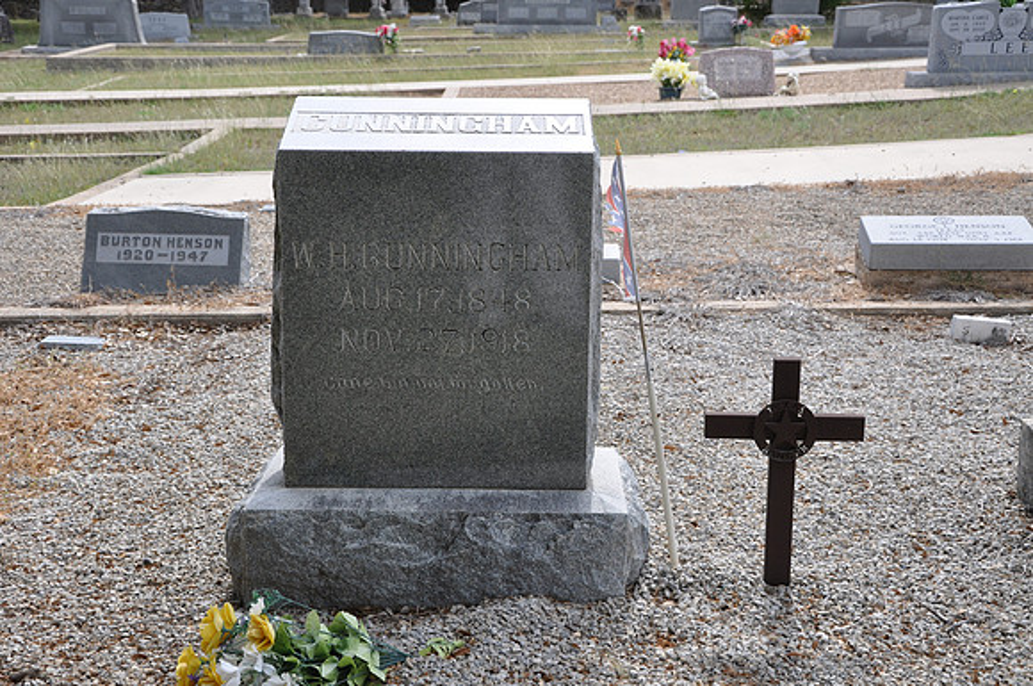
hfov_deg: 35.1
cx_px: 516
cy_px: 343
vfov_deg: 23.7
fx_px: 1633
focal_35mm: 57
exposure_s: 1/200
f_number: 7.1
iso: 200
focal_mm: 38
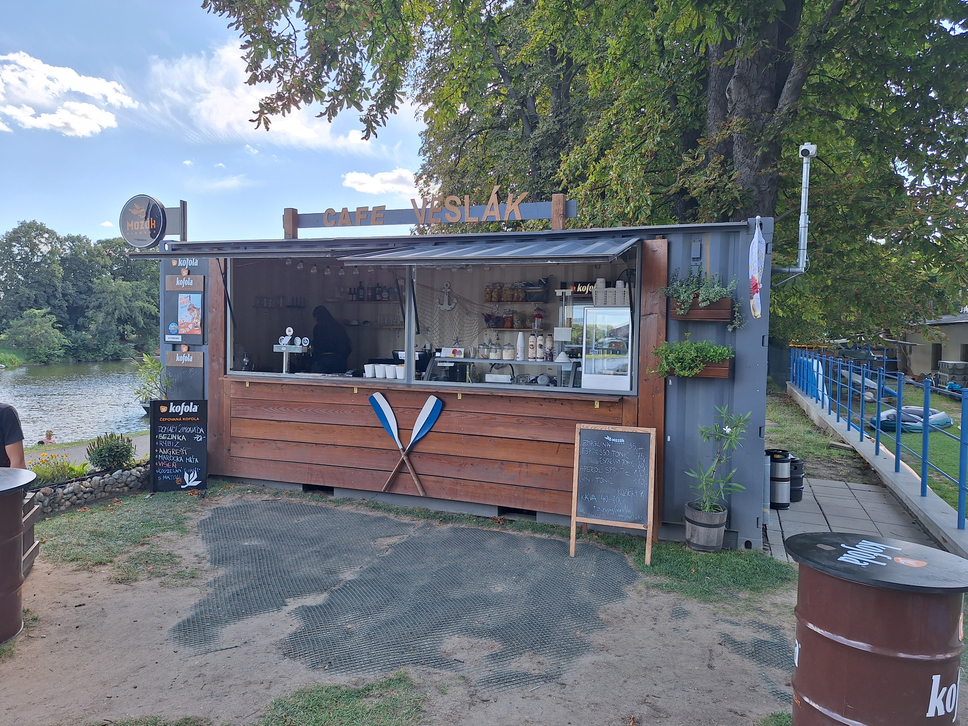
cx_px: 484
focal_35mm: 23
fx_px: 643
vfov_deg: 58.9
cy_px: 363
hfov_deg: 73.9
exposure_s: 1/349
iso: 40
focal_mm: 5.54
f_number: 1.8
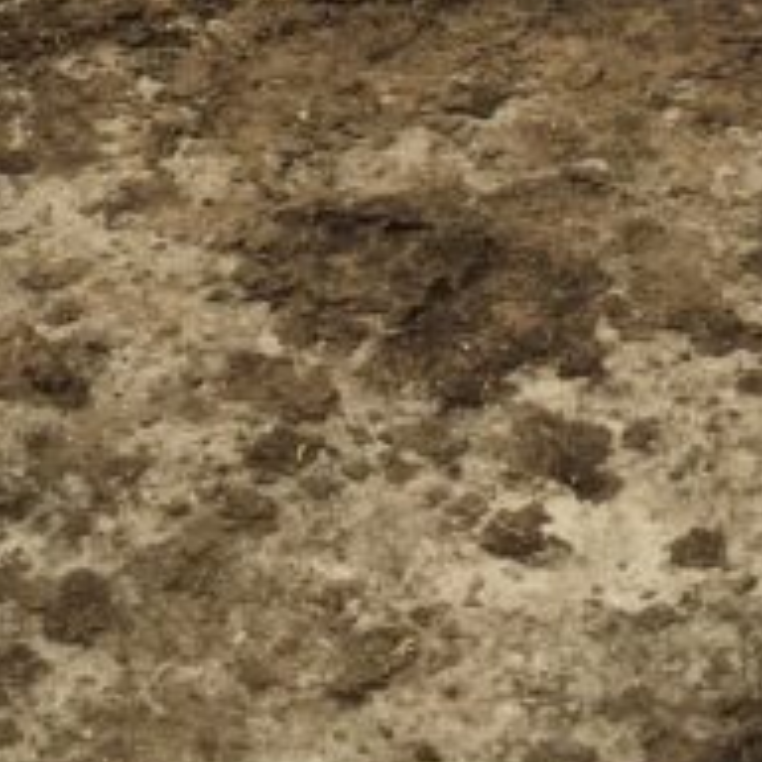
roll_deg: +3.9
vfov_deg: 11.3
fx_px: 3412
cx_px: 484
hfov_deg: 12.7
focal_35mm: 137
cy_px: -829
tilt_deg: -11.1
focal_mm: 4.15
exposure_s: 1/635
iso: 25
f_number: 2.2
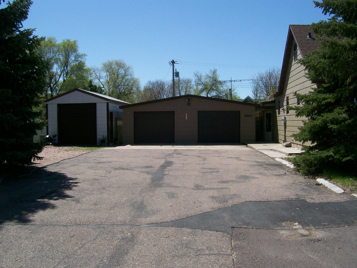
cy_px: 134
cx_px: 178
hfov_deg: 51.4
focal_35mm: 36
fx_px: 371
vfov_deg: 39.7
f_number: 4.8
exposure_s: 1/712
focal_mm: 6
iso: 80
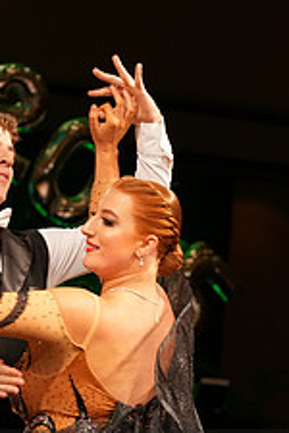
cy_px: 495
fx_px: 2264
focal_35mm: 188
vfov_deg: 10.8
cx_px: 53
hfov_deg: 7.3
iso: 1250
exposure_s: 1/200
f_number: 4.5
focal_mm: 73
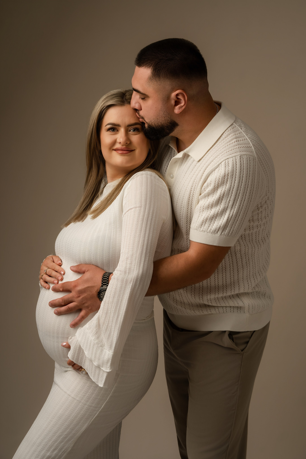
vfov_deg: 25.7
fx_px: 1007
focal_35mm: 79
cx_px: 153
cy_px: 230
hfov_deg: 17.3
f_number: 5.6
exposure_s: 1/160
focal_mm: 79
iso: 125
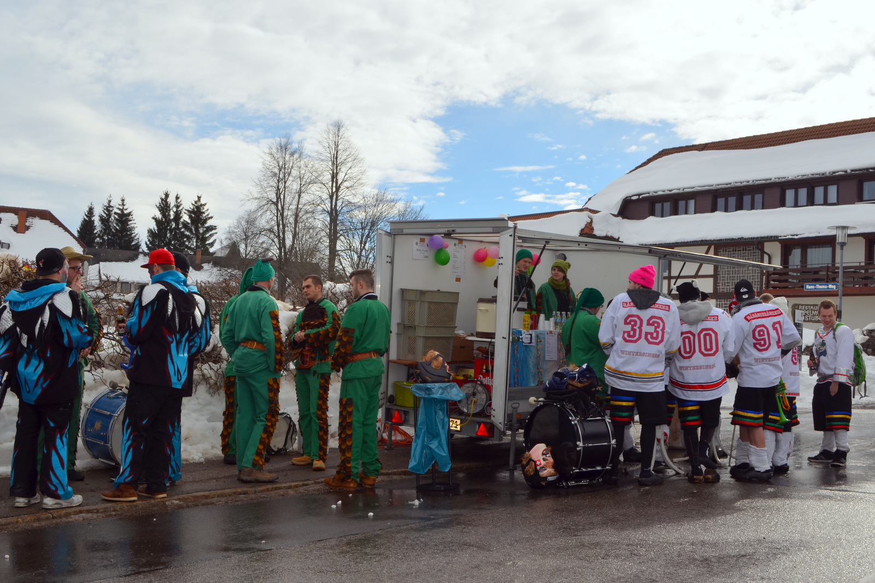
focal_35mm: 39
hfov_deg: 49.5
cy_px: 292
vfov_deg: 34.2
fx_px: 948
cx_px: 438
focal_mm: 26
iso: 100
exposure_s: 1/200
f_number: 13
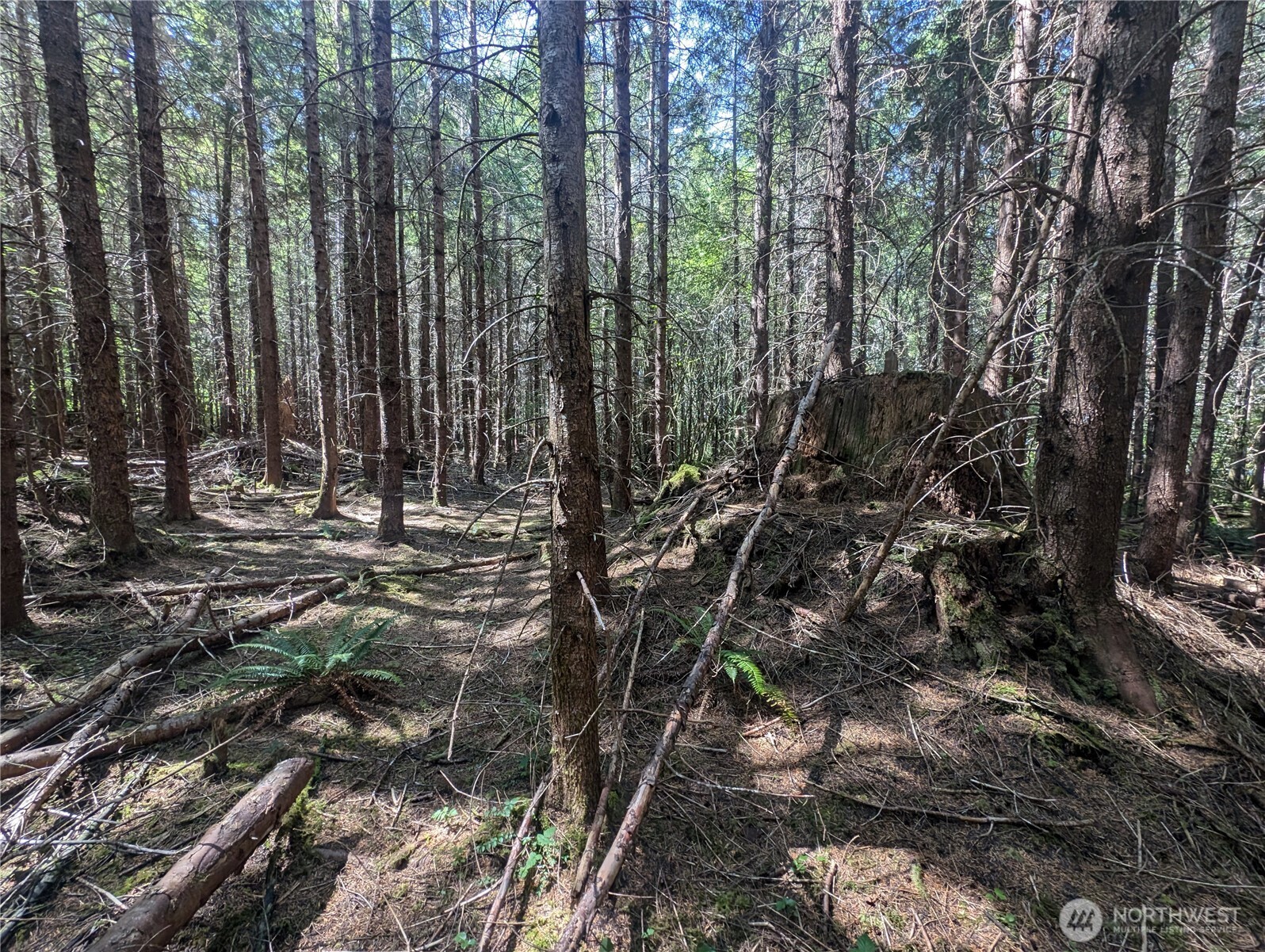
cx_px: 632
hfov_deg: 110.5
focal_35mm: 12
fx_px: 439
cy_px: 476
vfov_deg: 94.6
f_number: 1.95
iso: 158
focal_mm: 2.23
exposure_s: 1/140
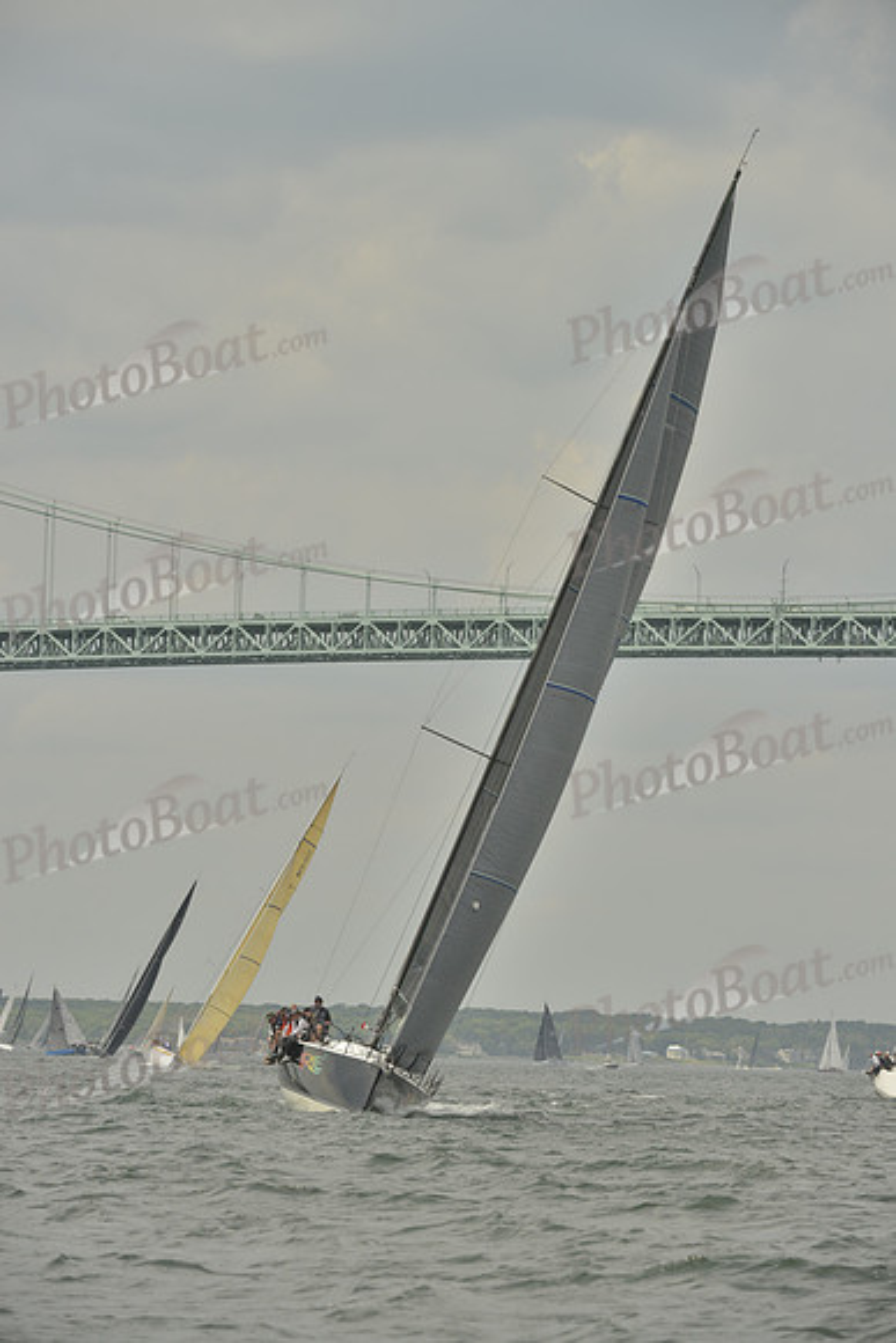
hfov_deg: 6.5
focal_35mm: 210
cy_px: 672
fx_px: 7835
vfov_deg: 9.8
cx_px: 448
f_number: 9
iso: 280
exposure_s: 1/1000
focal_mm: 210
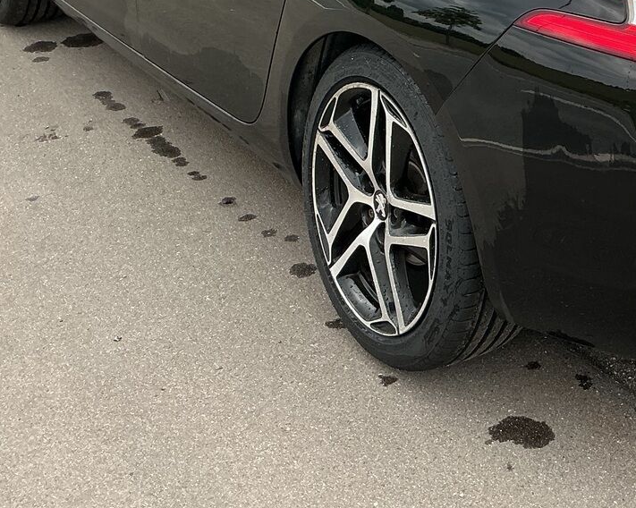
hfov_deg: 26.8
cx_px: 591
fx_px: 1279
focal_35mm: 68
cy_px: -50
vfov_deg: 21.3
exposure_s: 1/574
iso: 25
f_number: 1.8
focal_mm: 3
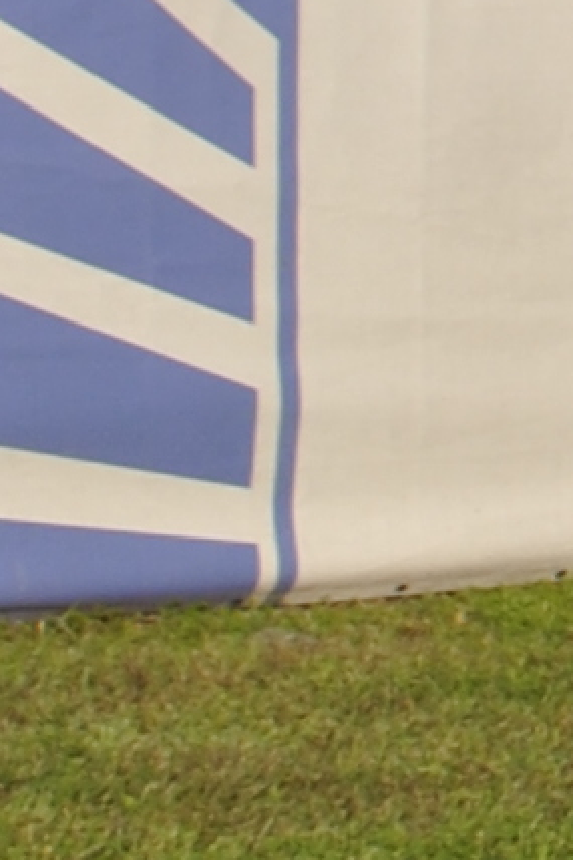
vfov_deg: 7.3
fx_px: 6499
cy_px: -878
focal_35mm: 272
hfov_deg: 4.7
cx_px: 1986
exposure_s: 1/250
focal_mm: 20
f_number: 8
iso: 100
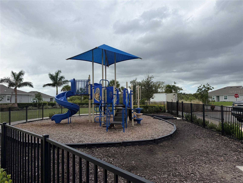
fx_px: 168
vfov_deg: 56.8
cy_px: 92
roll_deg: +0.2
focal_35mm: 24
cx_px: 122
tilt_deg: +1.7
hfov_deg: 71.6
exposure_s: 1/6173
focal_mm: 6.76
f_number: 1.78
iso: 80
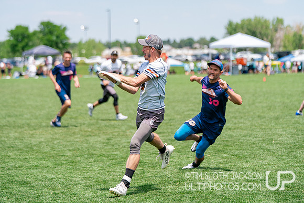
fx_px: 1330
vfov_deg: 8.7
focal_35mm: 158
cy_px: 74
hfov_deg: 13.0
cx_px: 163
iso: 500
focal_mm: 114
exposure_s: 1/6400
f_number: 2.8
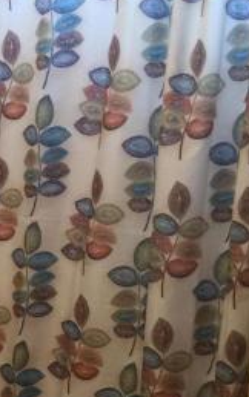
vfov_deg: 22.5
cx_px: -161
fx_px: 988
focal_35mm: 91
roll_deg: -1.2
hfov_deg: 13.3
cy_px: 322
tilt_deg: -15.7
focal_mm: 4.15
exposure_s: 1/15
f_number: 2.2
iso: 40
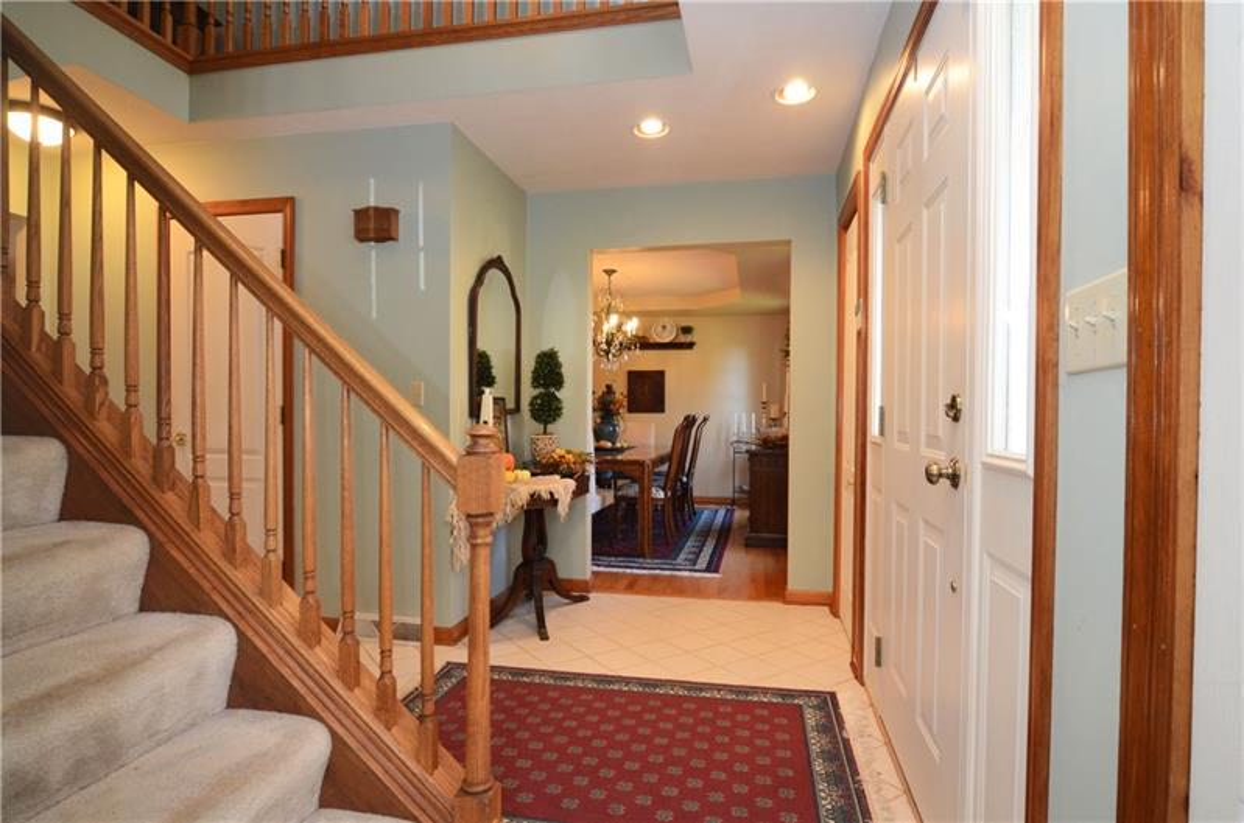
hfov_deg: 90.1
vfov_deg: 67.1
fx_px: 621
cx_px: 622
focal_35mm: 18
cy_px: 412
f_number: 5.6
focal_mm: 12
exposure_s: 1/30
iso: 800
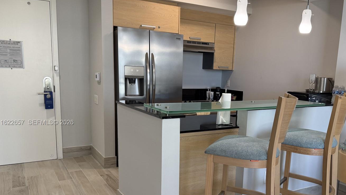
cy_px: 123
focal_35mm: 32
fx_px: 294
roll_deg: -2.6
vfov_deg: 36.4
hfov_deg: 60.6
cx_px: 203
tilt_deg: -9.7
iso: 160
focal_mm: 6.76
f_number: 1.78
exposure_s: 1/120
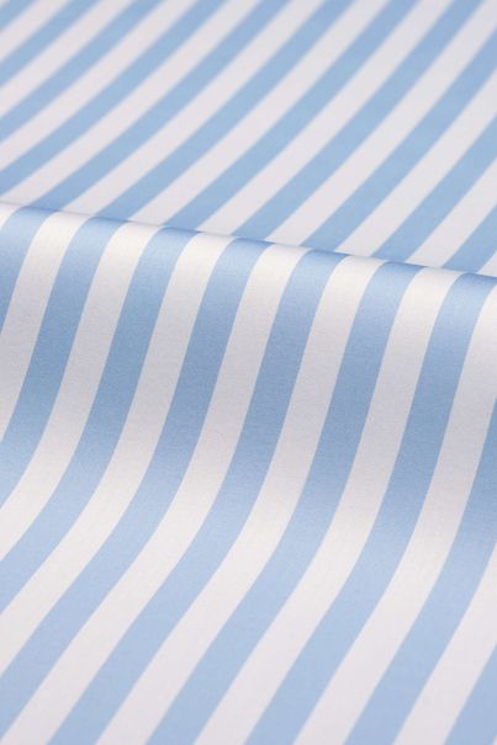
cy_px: 372
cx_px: 248
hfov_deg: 16.1
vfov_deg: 23.9
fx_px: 1761
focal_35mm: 85
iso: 160
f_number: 8
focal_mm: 85
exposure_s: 1/100
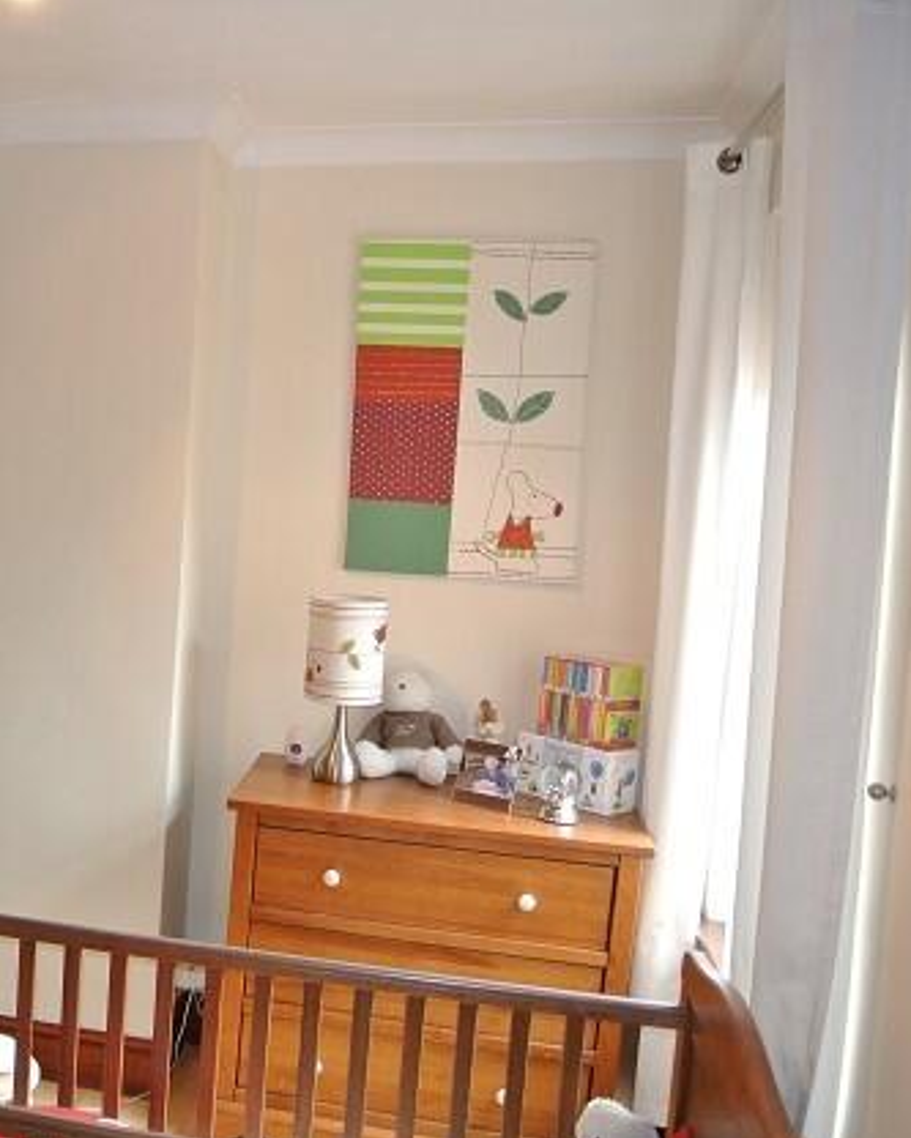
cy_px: 580
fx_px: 1314
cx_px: 85
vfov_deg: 46.8
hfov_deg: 35.9
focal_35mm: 39
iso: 720
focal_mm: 10
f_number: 3.5
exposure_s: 1/60
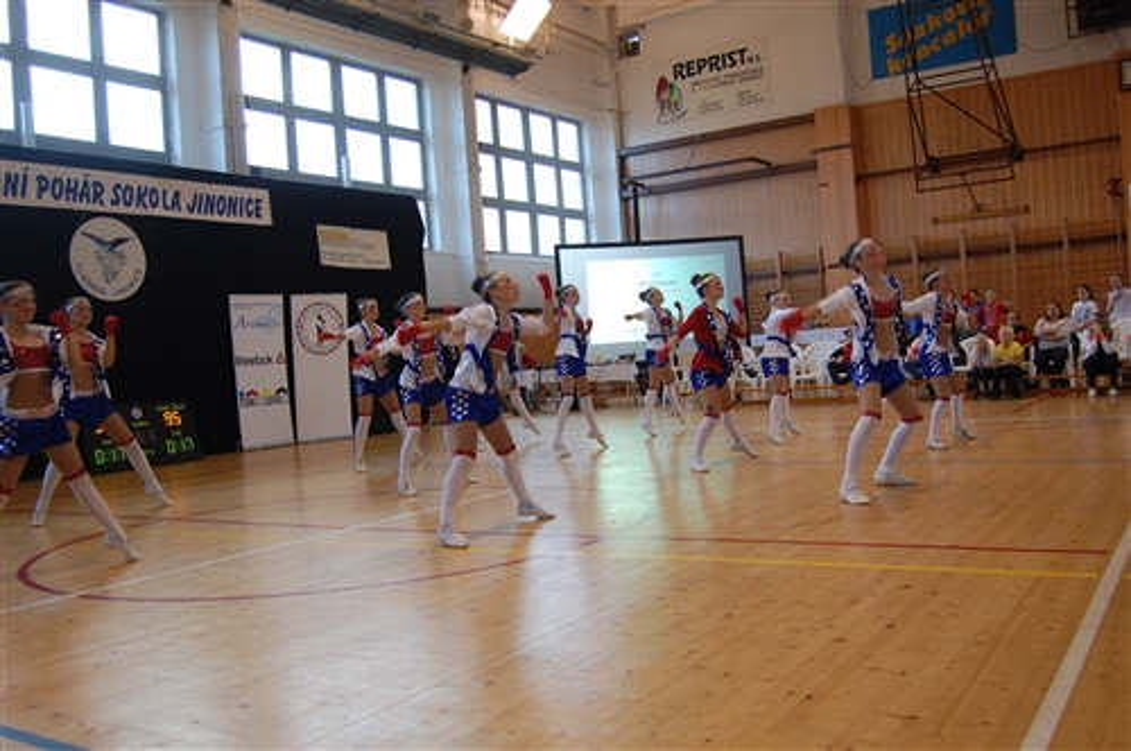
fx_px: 1035
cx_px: 566
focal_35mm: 33
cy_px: 376
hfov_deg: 57.3
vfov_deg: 39.9
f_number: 4.5
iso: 400
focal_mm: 22
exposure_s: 1/80
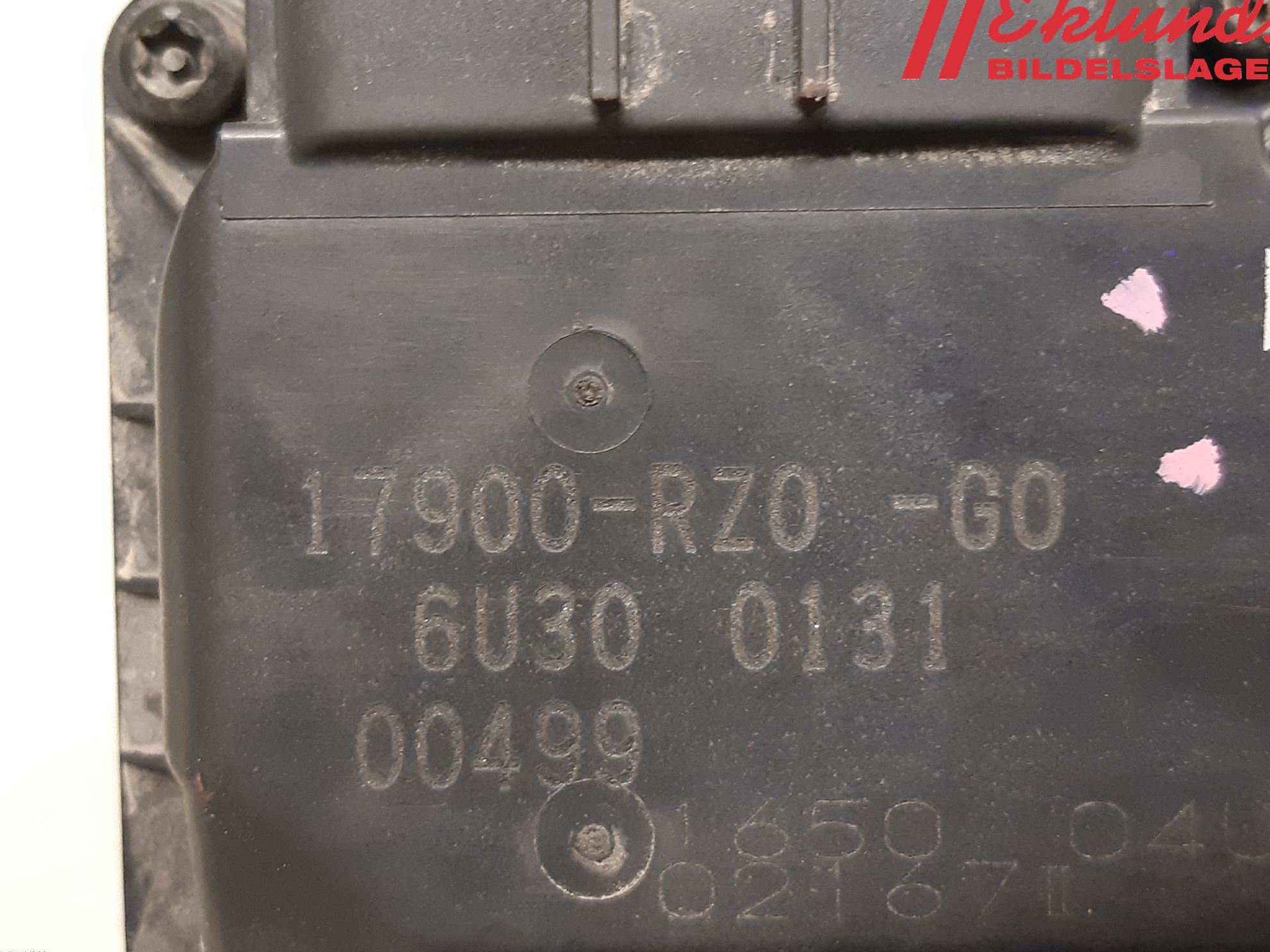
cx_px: 638
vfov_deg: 51.3
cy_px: 465
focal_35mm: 27
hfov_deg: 65.3
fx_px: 991
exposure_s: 1/25
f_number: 1.7
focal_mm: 3.93
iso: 250
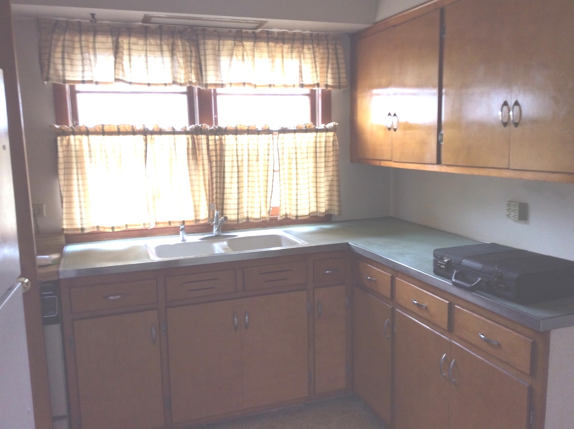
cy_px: 214
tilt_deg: -7.7
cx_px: 287
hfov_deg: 56.9
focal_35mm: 32
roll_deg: +3.2
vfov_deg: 44.1
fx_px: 530
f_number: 2.4
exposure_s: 1/30
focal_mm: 3.3
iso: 32
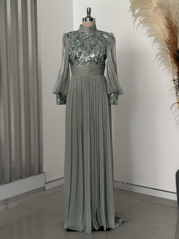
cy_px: 120
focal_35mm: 48
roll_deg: +0.0
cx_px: 90
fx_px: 331
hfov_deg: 30.3
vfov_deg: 39.7
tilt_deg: -4.7
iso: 640
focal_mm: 6.86
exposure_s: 1/33
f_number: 1.78
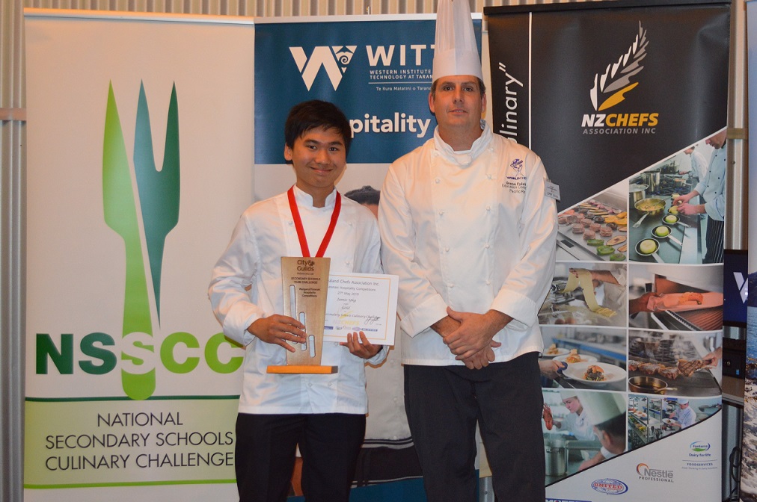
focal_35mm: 33
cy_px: 251
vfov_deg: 39.9
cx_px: 378
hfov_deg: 57.3
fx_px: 693
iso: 1000
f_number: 4
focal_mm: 22
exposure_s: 1/60
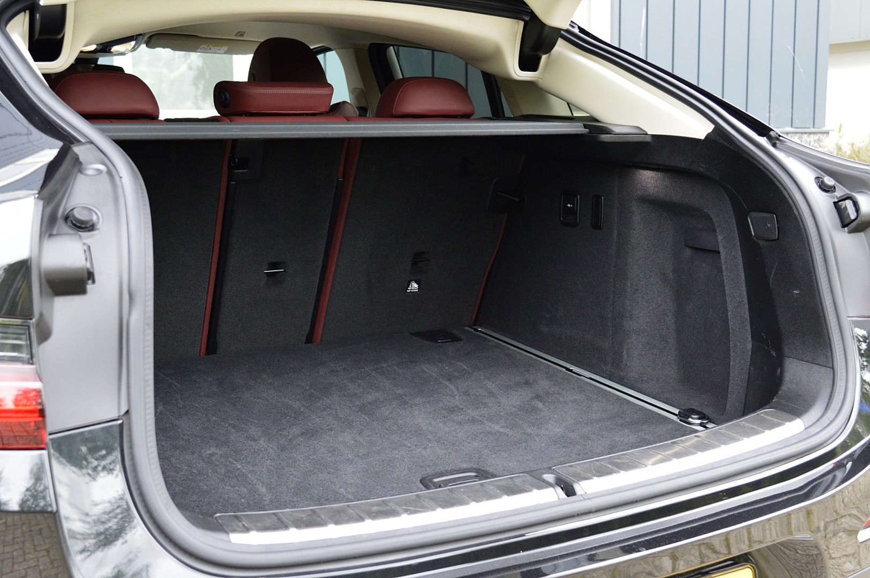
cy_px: 289
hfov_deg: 48.0
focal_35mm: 40
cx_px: 435
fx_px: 978
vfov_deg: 33.0
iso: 800
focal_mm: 27
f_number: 6.3
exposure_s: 1/60
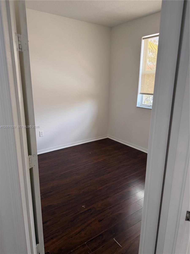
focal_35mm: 24
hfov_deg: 56.8
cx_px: 95
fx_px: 176
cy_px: 127
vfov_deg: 71.6
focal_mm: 6.76
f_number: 1.78
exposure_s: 1/114
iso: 200
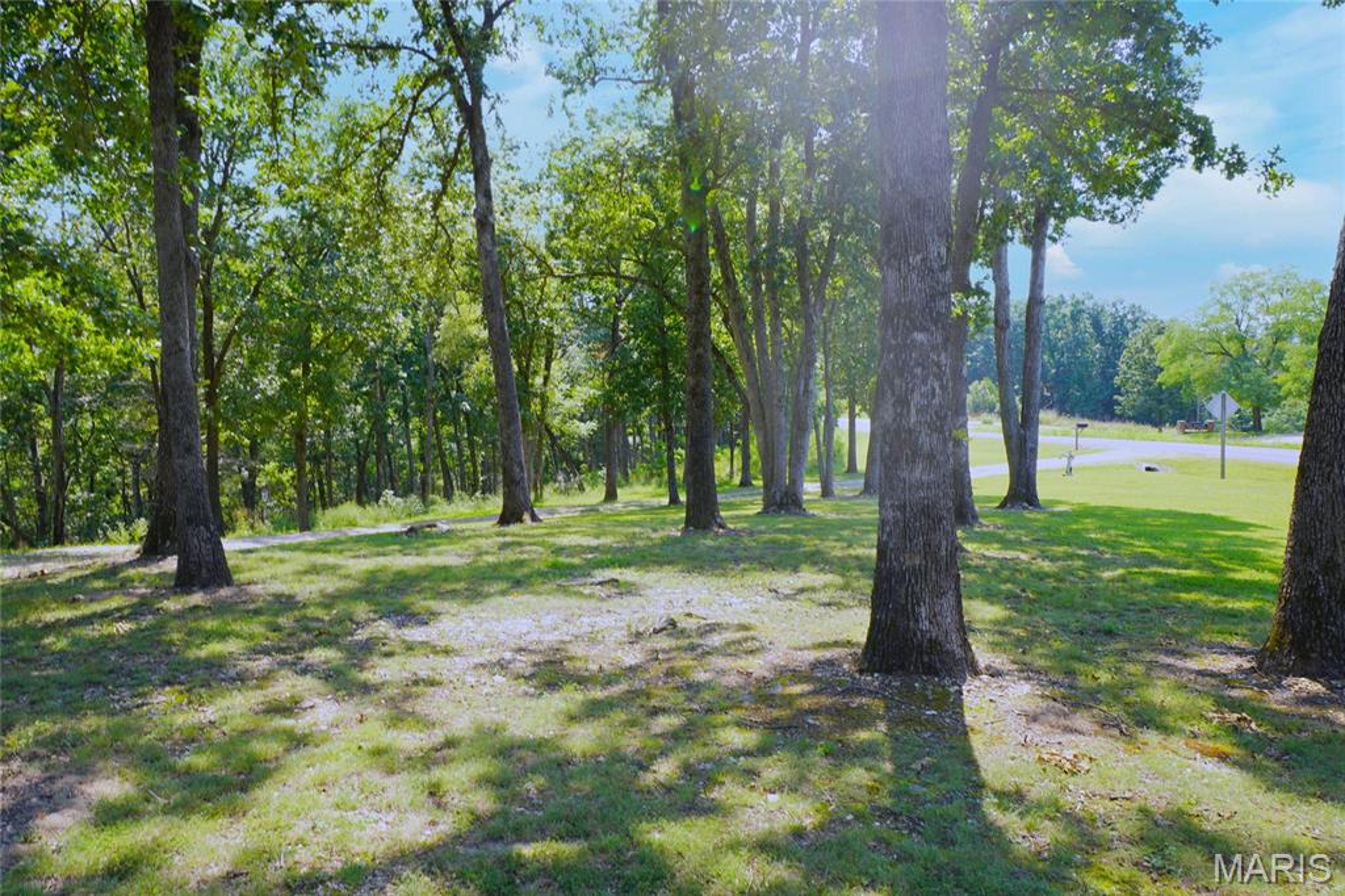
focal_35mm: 30
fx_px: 1120
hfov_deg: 61.9
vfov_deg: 43.6
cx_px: 672
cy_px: 448
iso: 100
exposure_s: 1/100
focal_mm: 20
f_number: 6.3
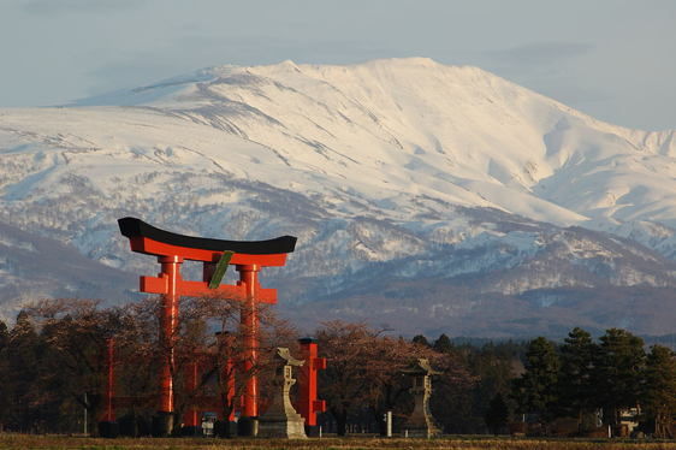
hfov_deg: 6.9
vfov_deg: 4.6
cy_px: 225
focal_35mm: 300
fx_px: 5630
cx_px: 338
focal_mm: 200
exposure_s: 1/500
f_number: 5.6
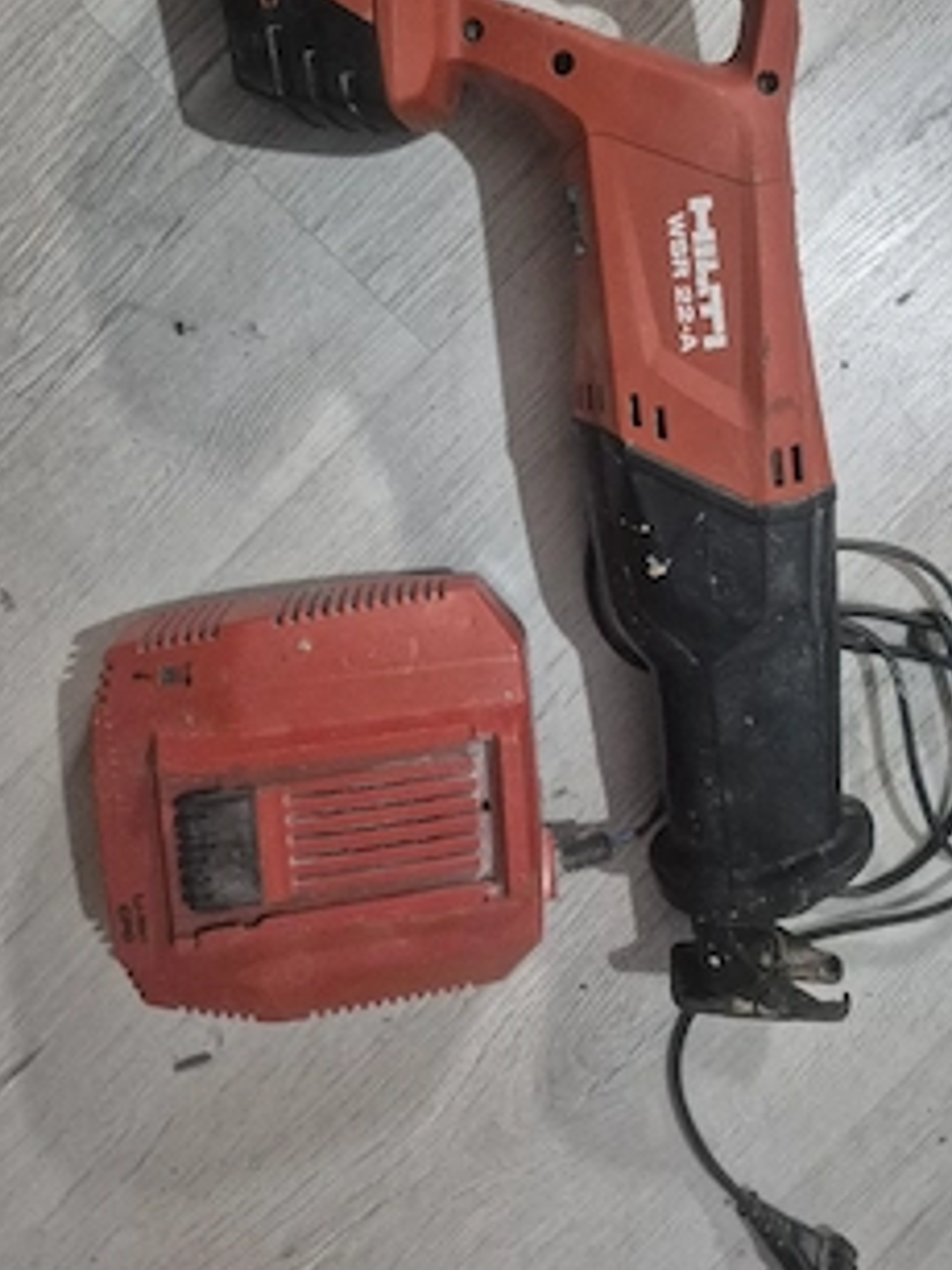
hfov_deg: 46.4
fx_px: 1101
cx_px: 588
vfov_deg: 59.0
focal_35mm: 30
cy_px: 451
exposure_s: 1/100
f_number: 1.8
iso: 2000
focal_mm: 5.4
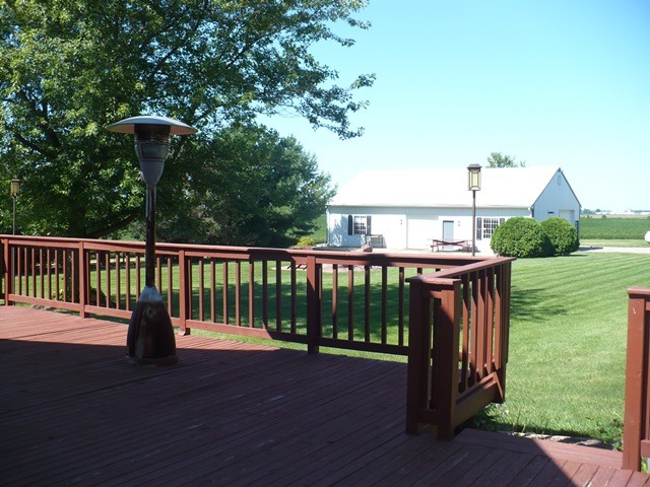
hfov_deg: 50.1
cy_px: 244
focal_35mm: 37
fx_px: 695
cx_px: 325
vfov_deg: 38.7
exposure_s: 1/640
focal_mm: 6.1
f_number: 2.8
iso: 100
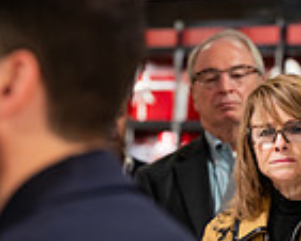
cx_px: 310
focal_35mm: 305
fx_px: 2719
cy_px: 196
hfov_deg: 6.3
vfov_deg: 5.1
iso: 640
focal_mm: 78
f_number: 3.2
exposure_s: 1/160
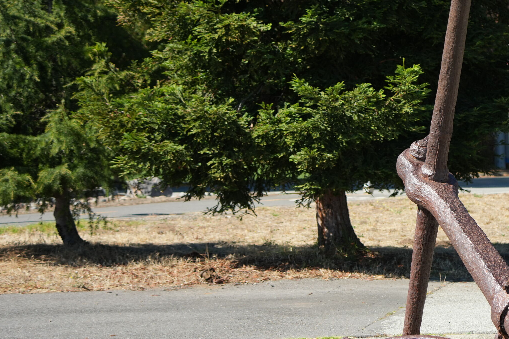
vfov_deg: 9.8
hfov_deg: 14.4
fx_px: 1979
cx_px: 494
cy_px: 209
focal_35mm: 140
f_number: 5
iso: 400
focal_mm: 66
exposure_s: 1/1250
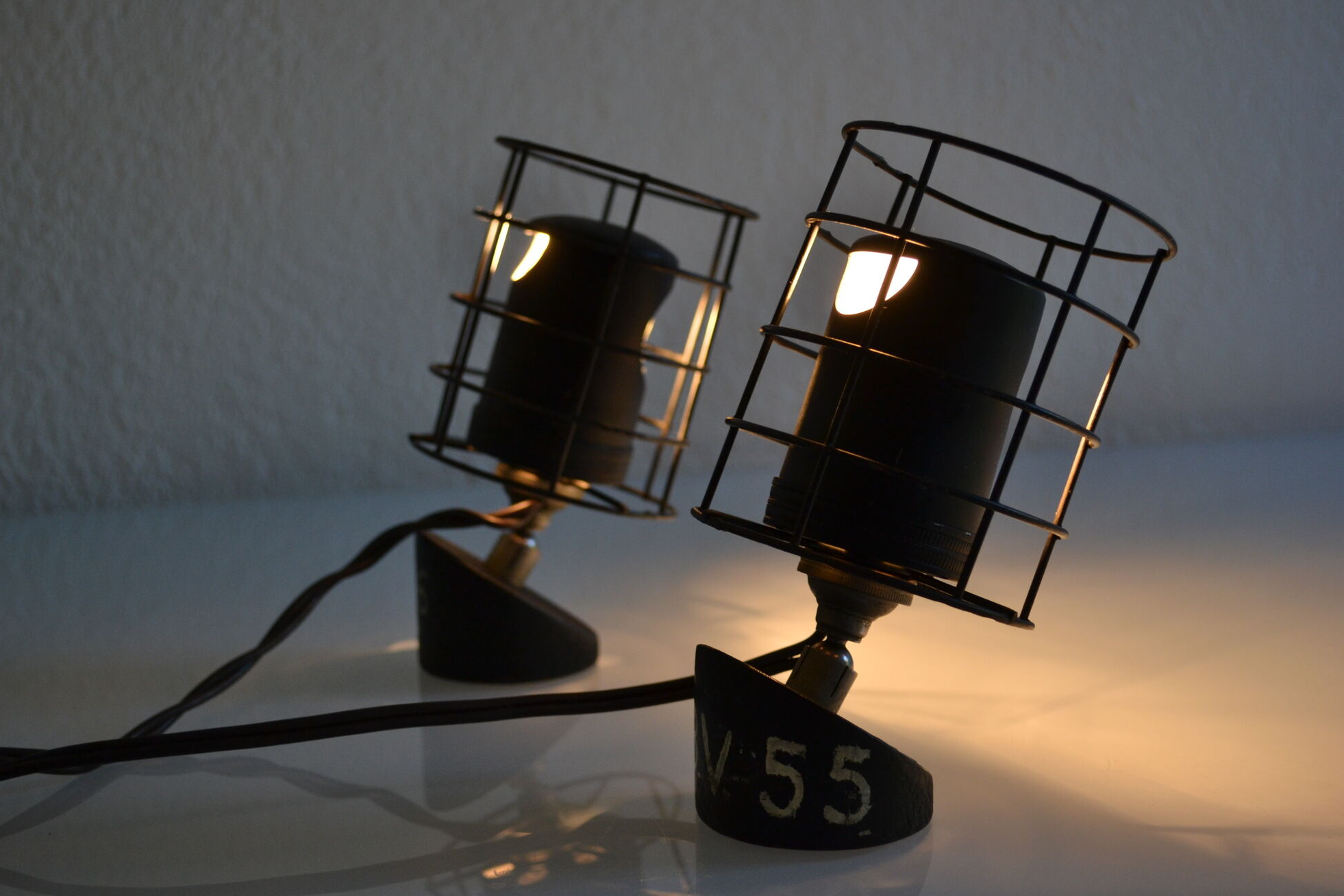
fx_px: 1998
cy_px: 446
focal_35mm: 54
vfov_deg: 25.3
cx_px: 665
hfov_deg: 37.2
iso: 400
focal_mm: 35
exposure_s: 1/80
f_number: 5
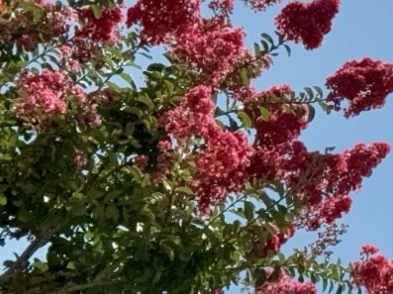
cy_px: -32
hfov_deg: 15.0
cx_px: 689
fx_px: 1316
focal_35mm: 116
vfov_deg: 12.5
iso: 40
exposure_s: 1/2985
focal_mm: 2.69
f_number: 1.9
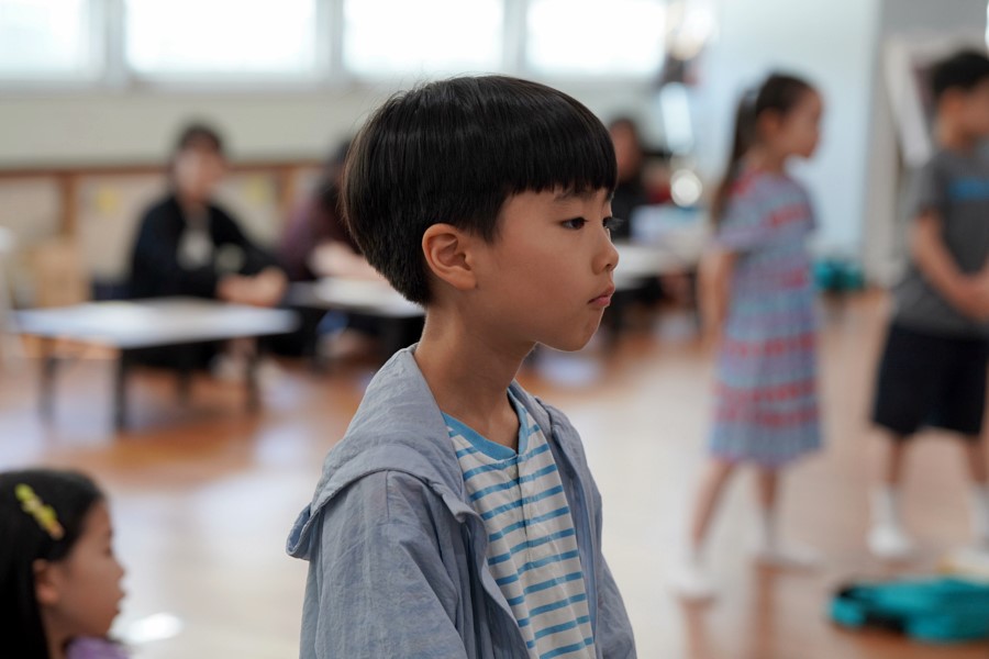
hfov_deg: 20.0
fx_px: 2802
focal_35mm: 102
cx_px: 494
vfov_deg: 13.4
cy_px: 330
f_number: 4
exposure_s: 1/160
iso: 800
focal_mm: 102
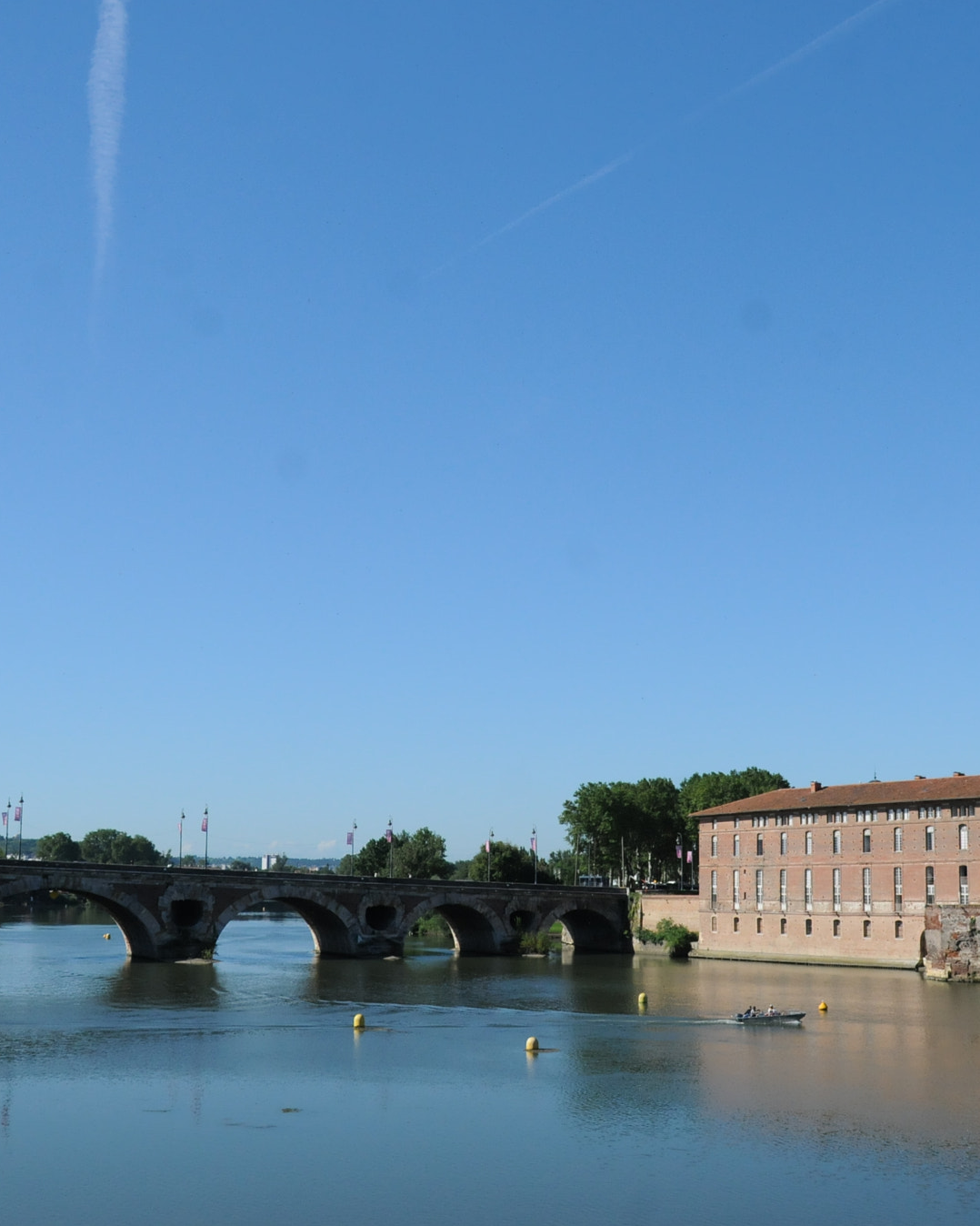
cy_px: 618
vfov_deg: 39.5
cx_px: 605
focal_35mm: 47
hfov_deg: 32.0
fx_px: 1704
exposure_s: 1/3200
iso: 800
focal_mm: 22
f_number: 6.3
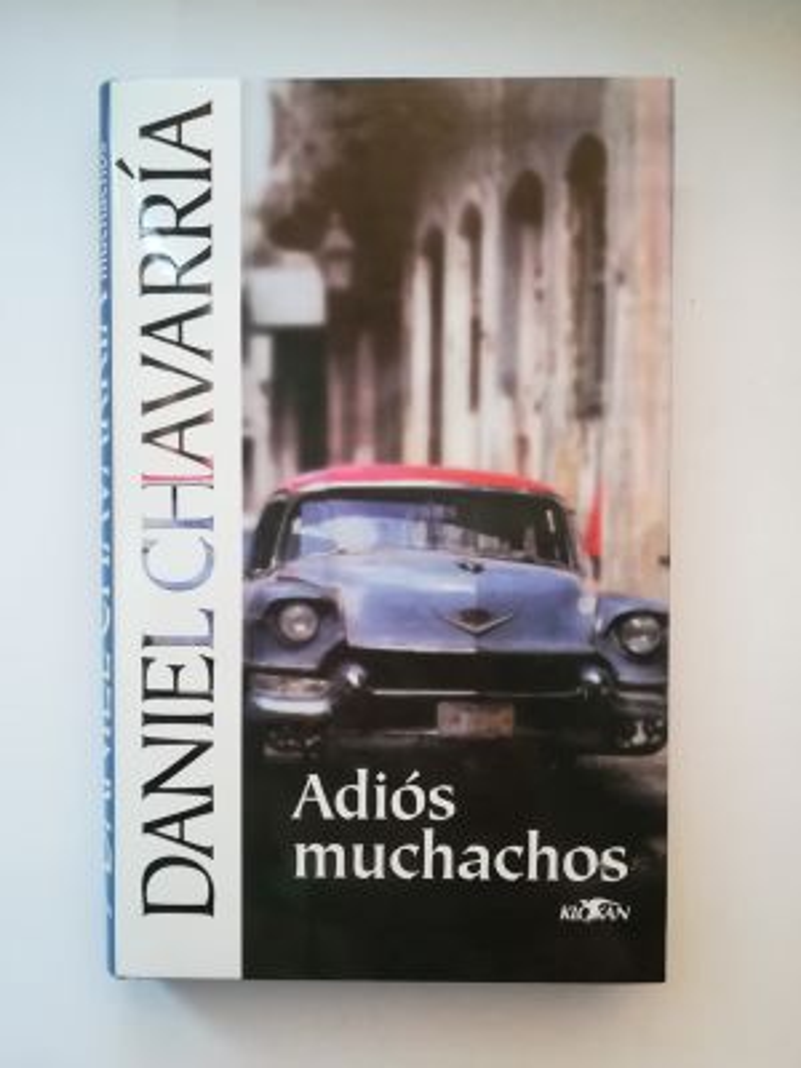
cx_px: 400
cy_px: 534
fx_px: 802
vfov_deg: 67.3
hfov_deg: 53.1
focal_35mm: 26
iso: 320
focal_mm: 3.83
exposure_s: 1/33.3
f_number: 2.2
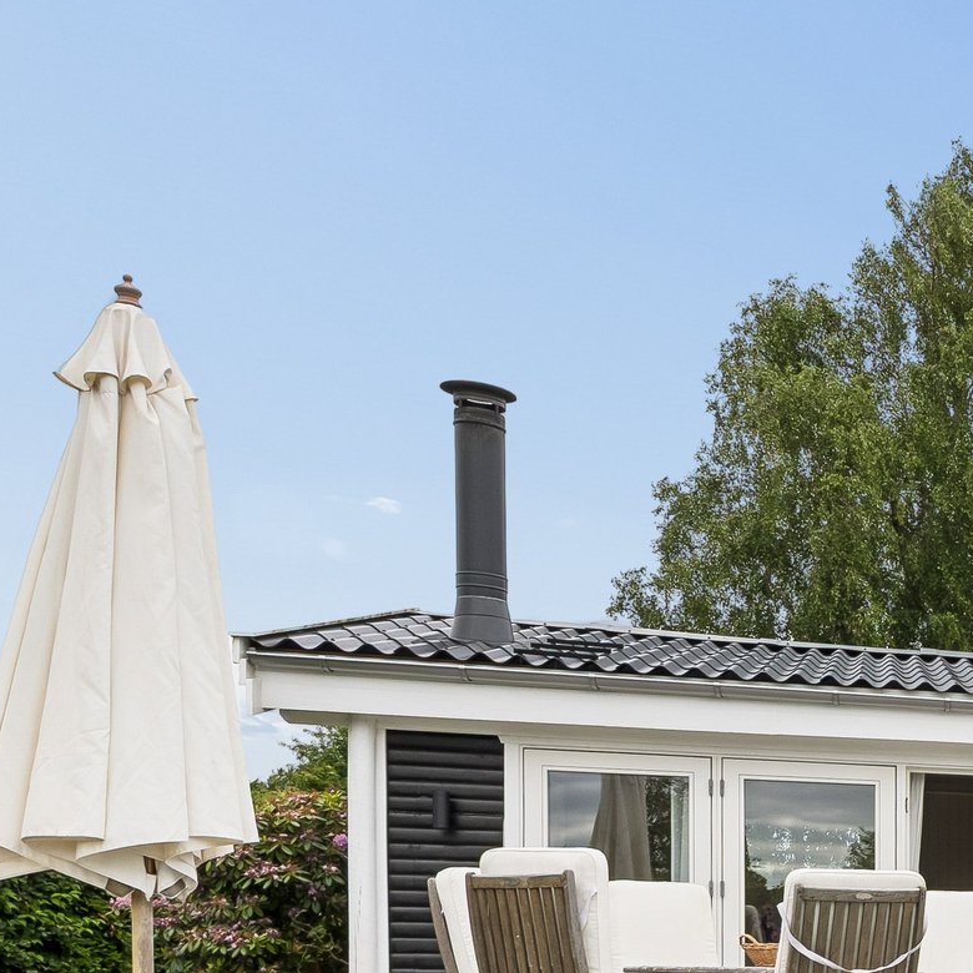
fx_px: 1558
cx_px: 1395
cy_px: 1038
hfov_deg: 26.7
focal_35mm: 49
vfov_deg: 31.3
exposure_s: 1/125
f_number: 13
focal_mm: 15
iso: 125
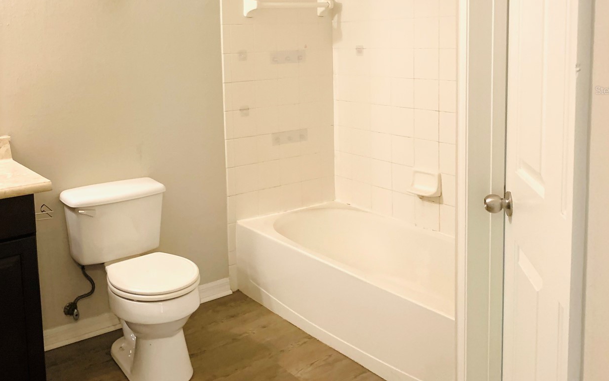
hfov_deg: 53.6
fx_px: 598
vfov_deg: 34.5
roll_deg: +4.0
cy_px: 90
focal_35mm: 36
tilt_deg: -8.0
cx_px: 245
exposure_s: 1/60
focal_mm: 4.25
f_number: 1.8
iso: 250
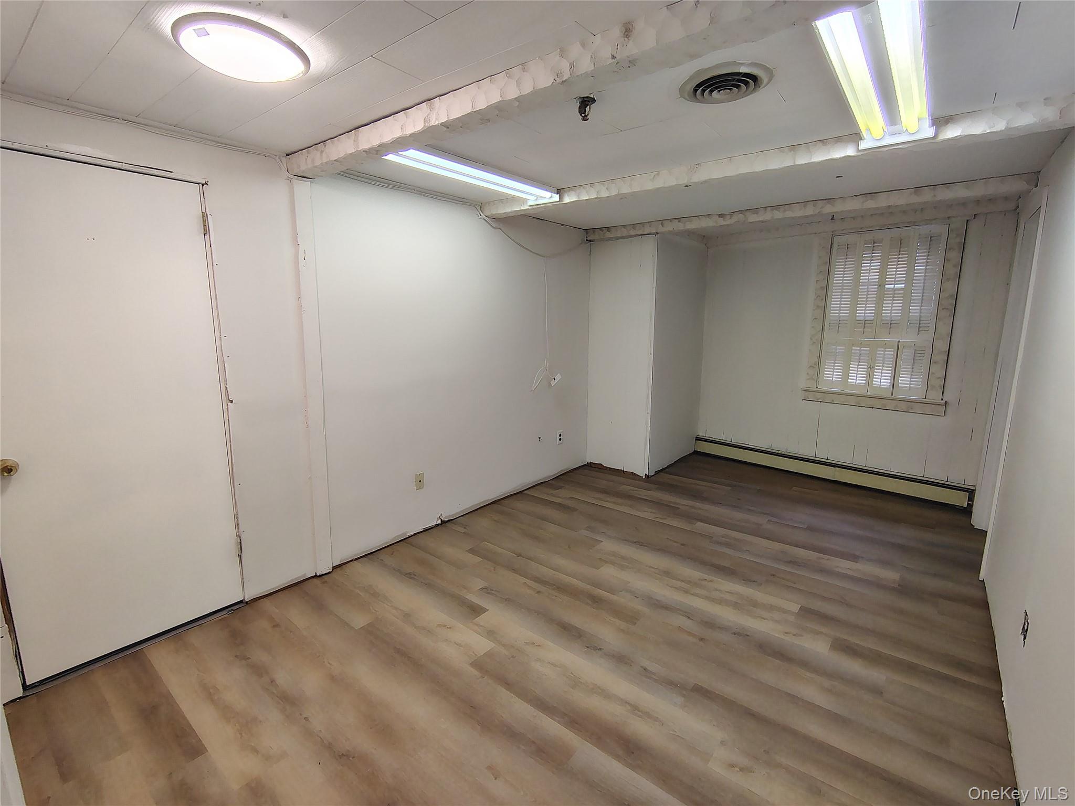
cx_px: 538
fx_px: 497
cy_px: 403
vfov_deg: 78.1
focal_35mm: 16
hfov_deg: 94.5
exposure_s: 1/60
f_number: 2.2
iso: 418
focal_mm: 2.13
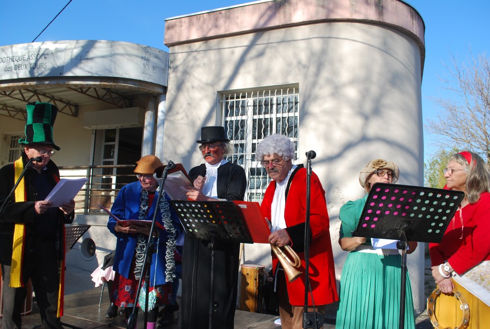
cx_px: 245
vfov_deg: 48.1
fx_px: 368
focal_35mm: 27
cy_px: 164
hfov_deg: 67.3
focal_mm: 18
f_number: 7.1
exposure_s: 1/200
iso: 100
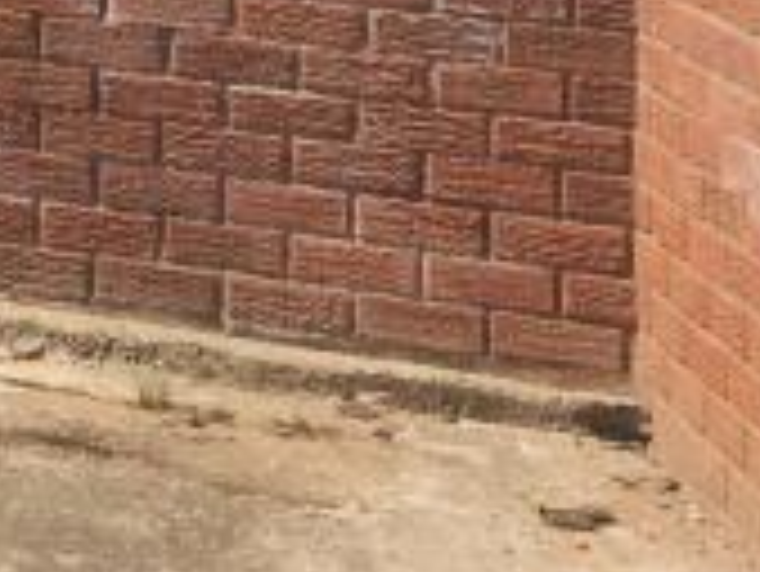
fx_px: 3867
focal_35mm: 176
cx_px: -486
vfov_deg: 7.7
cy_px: -928
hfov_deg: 10.7
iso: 25
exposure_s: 1/1479
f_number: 2.2
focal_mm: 4.15
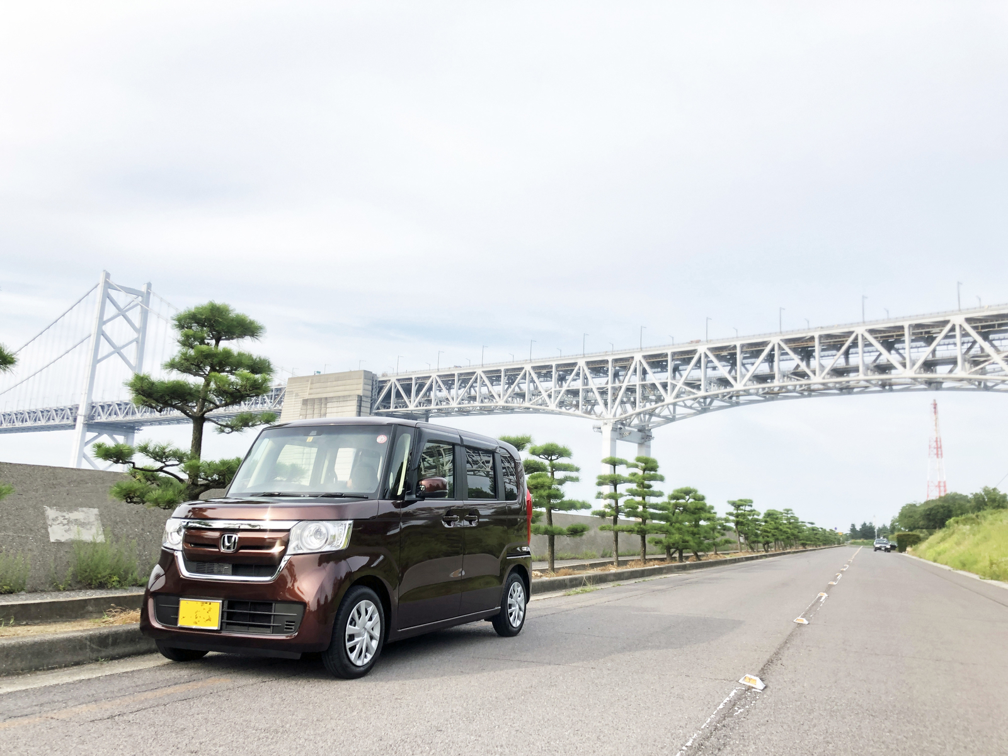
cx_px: 504
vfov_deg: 49.7
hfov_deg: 63.4
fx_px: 815
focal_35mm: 28
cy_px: 378
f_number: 1.8
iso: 20
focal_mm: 4
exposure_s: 1/571
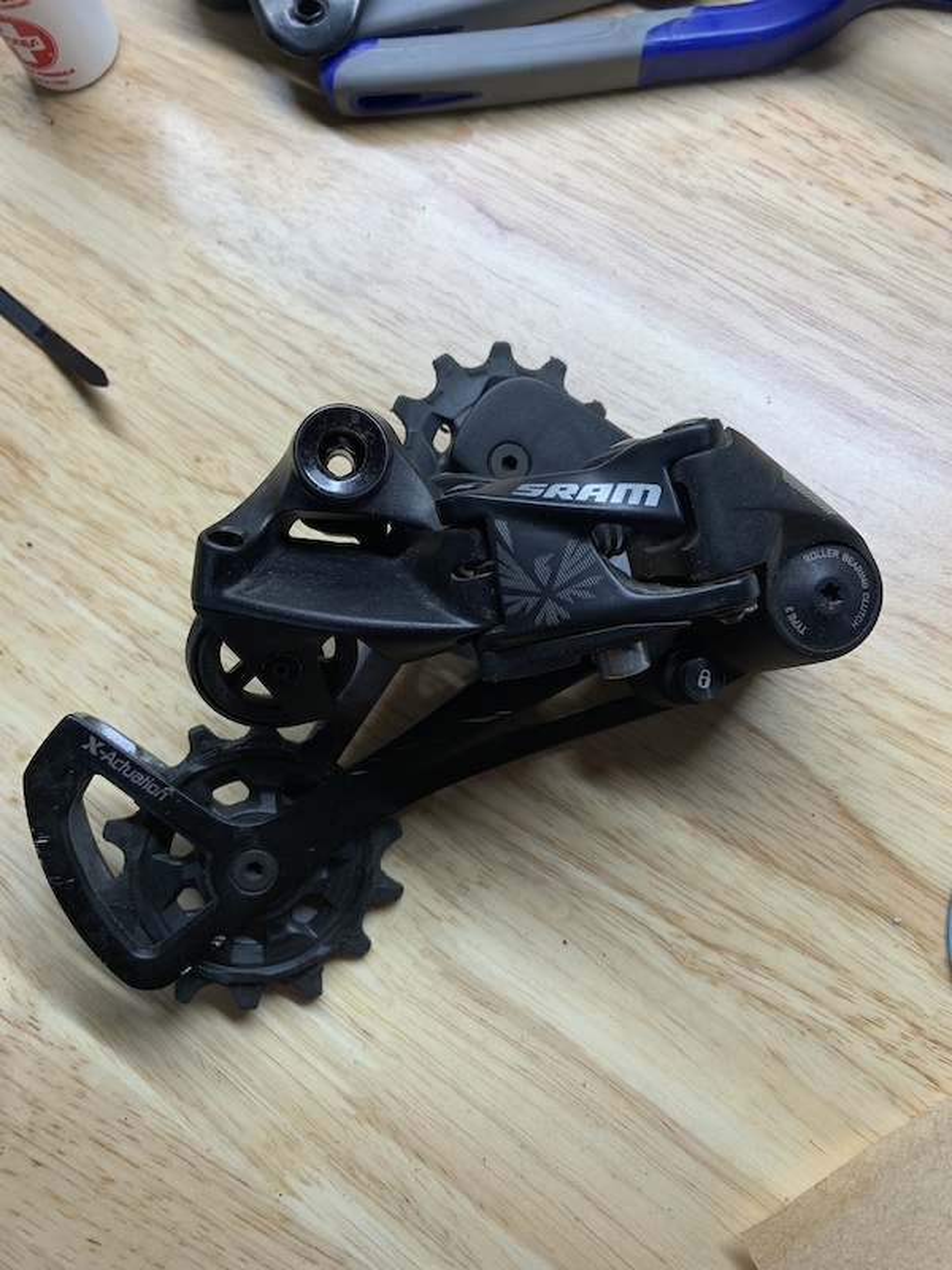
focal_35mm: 26
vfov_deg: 67.3
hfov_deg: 53.1
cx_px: 476
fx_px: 953
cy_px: 635
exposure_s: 1/60
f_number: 1.8
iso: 50
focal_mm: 4.25
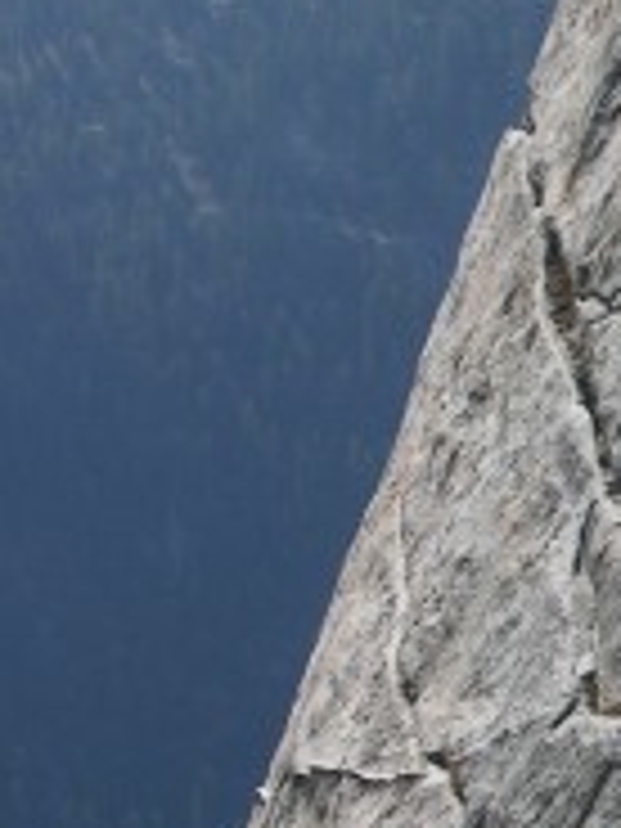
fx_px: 6602
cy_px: 675
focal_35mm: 276
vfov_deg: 7.2
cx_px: 1076
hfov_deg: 5.3
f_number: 5.8
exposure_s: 1/327
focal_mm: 16.8
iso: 50
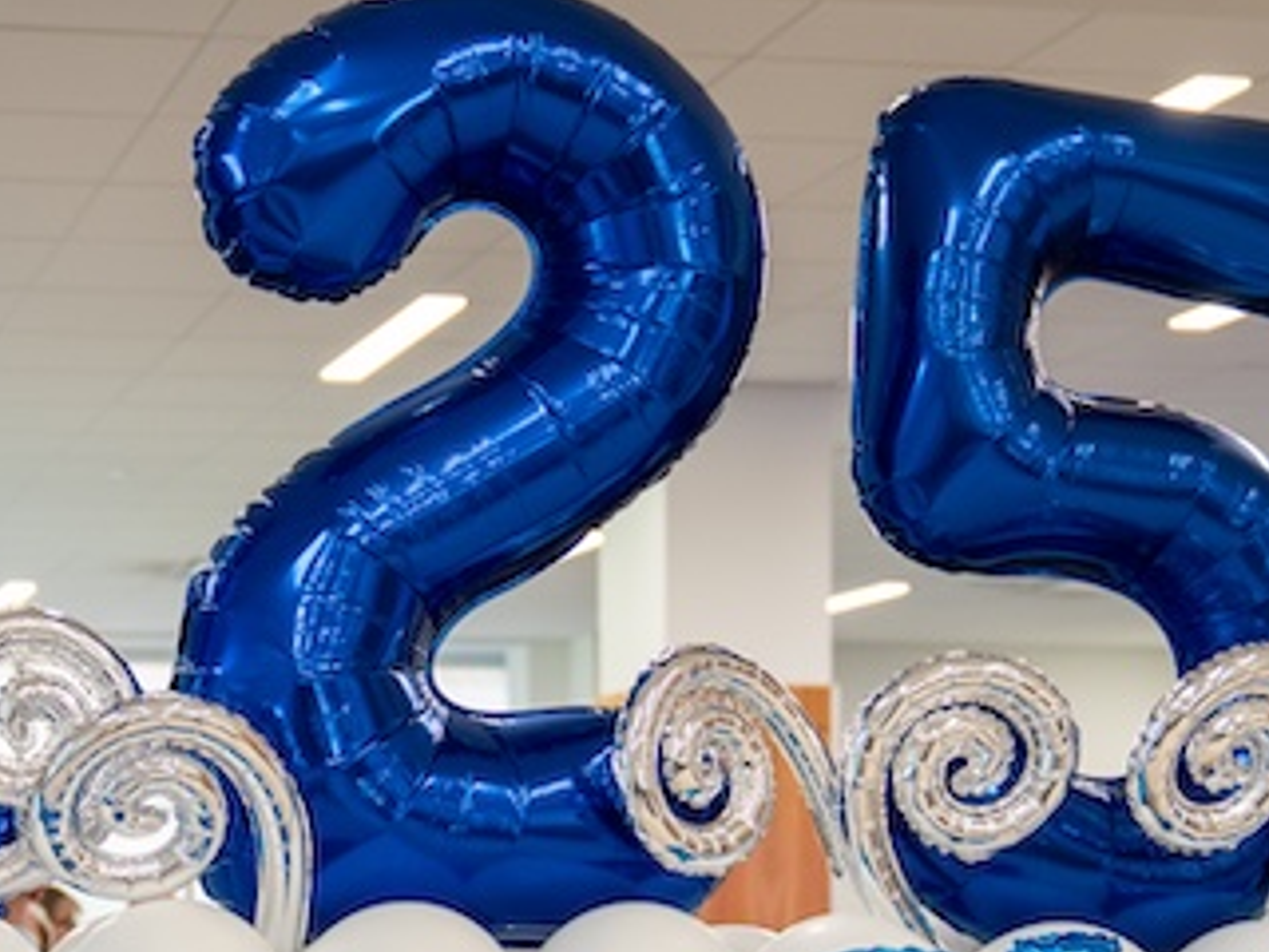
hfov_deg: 26.9
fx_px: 2639
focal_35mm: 72
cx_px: 424
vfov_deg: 20.3
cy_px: 704
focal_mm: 30
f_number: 2.8
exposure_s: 1/160
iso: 1250
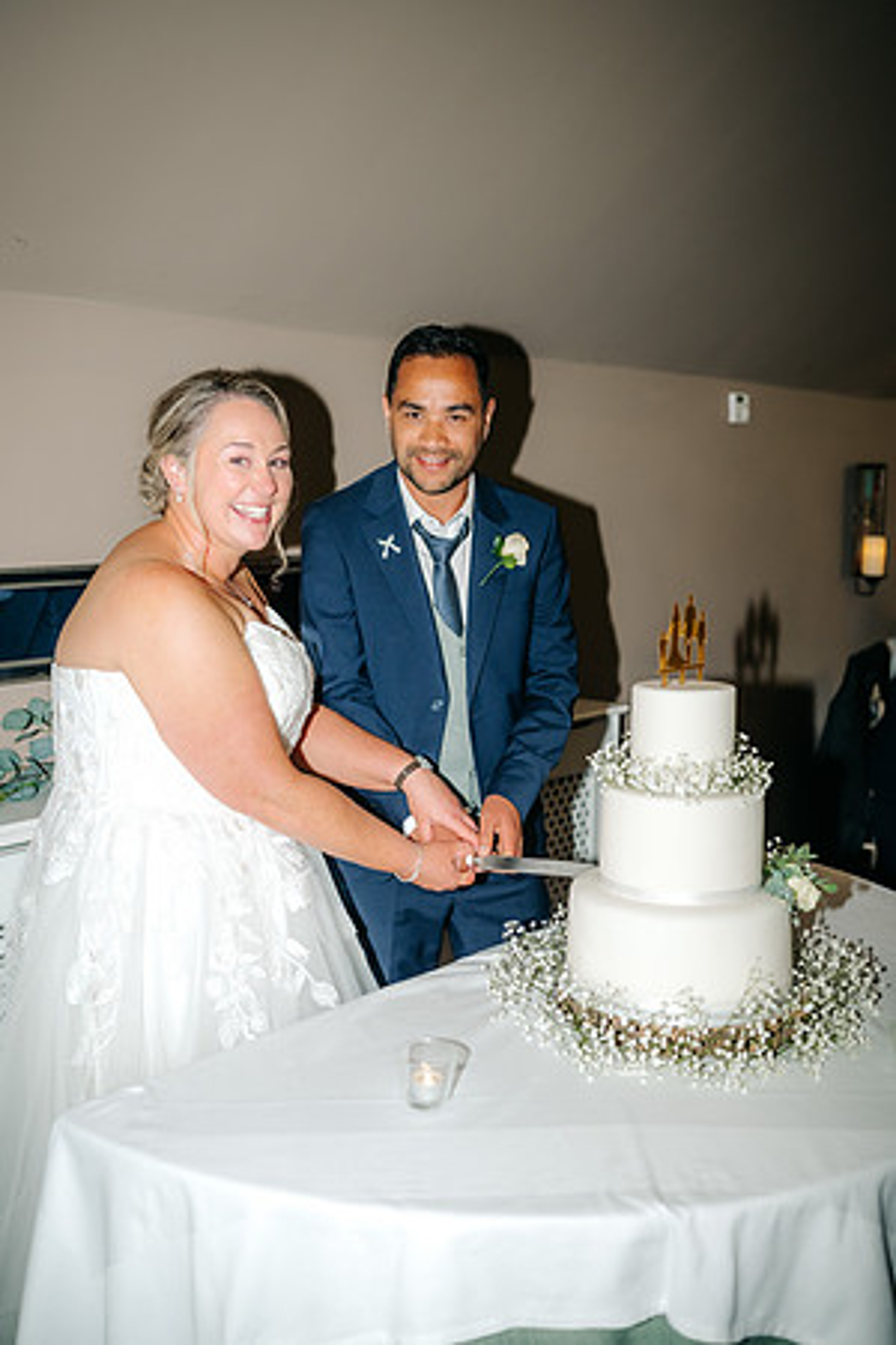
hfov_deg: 37.9
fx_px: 1307
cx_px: 448
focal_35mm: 35
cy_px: 672
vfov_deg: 54.4
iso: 320
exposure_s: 1/200
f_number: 2.2
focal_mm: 35
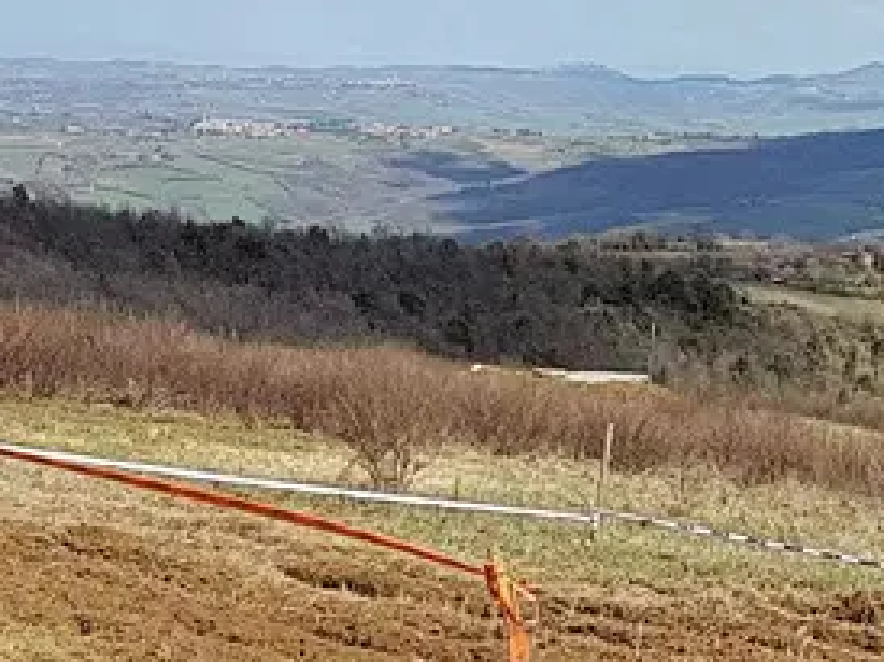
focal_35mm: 114
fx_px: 2909
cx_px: 1020
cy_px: 459
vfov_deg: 12.9
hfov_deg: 16.6
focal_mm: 4.2
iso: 40
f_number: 1.7
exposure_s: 1/2272
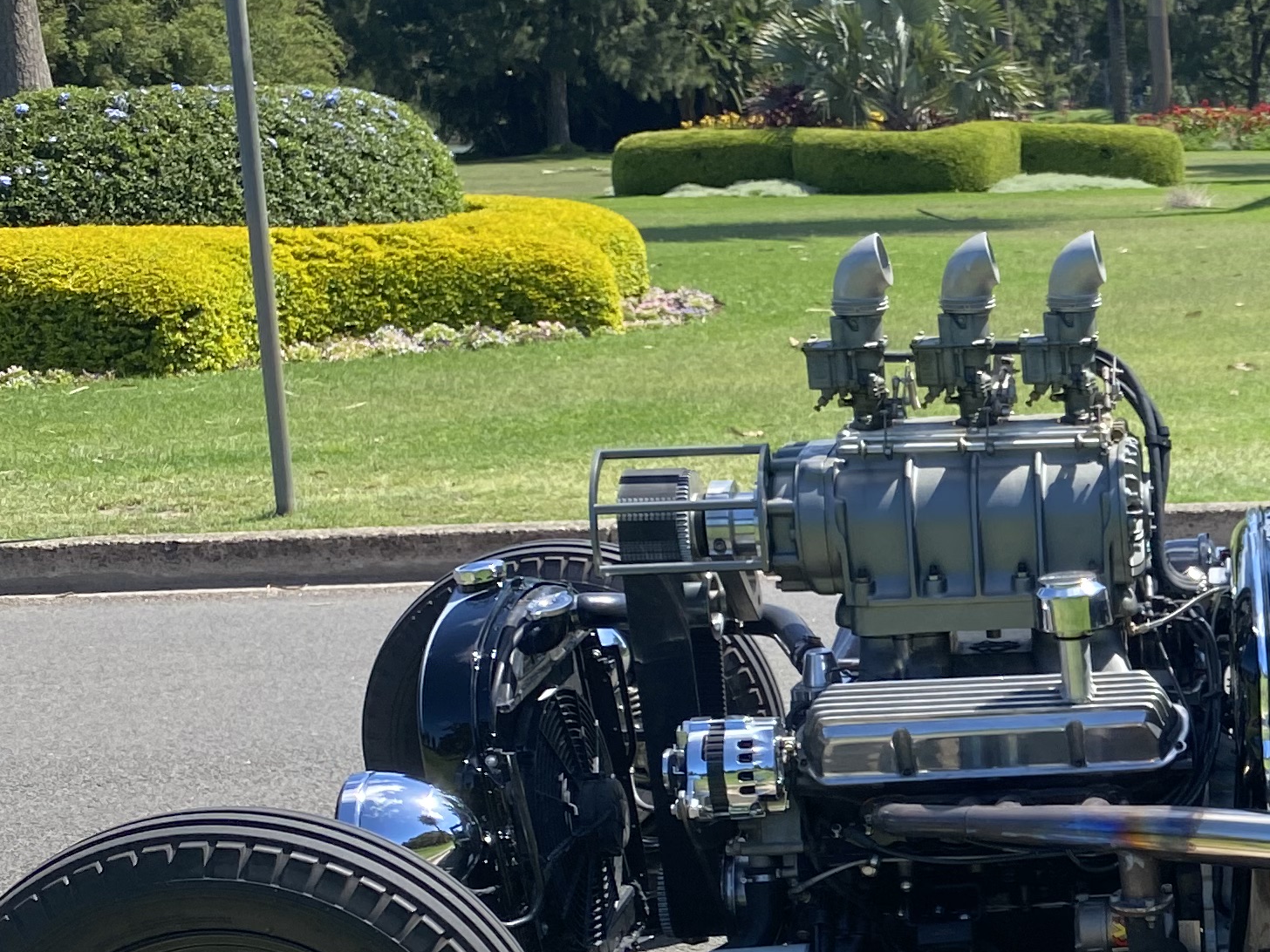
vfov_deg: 20.2
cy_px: 763
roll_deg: +0.9
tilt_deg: -14.8
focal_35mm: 72
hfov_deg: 24.1
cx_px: 1605
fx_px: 2642
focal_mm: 4.25
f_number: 1.8
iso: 32
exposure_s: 1/1245
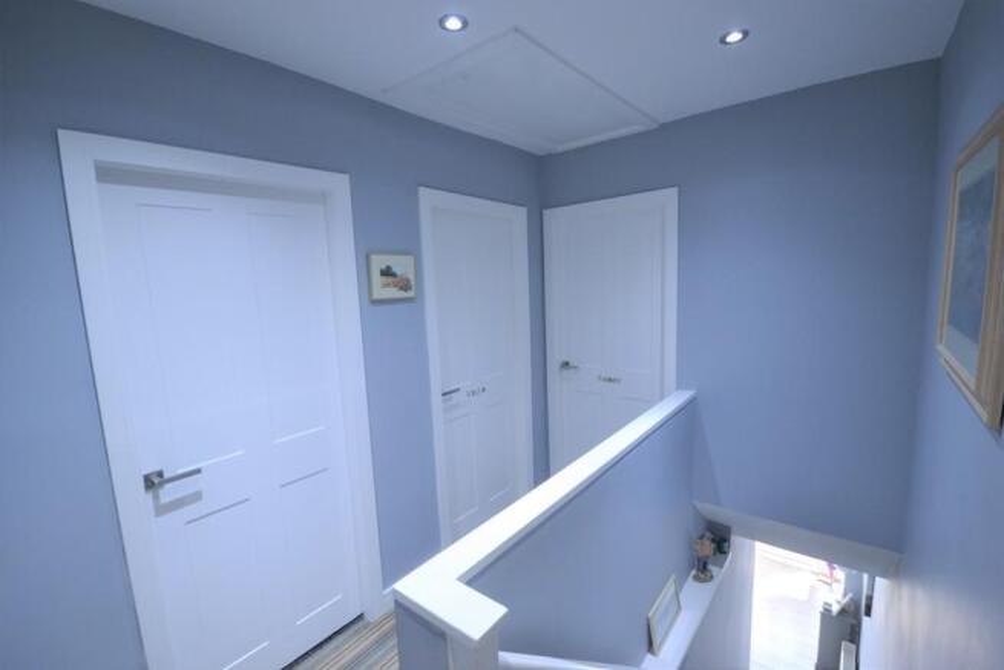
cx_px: 502
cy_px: 335
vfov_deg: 77.4
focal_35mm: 15
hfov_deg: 100.4
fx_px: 418
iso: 1000
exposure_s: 1/60
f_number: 4
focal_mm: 10
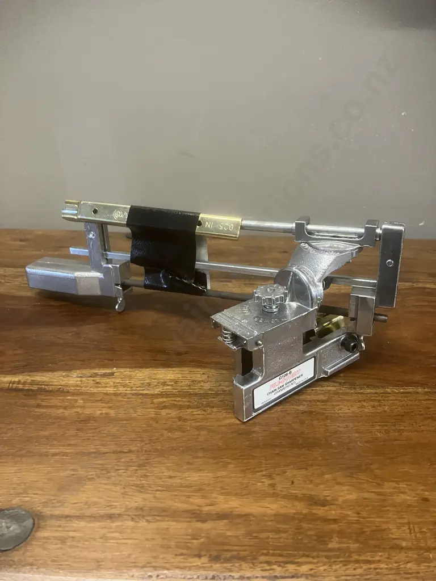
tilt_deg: -26.2
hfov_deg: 49.7
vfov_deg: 63.4
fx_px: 470
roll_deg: -1.6
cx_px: 218
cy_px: 290
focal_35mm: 28
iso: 320
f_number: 1.8
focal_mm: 3.99
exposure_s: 1/50
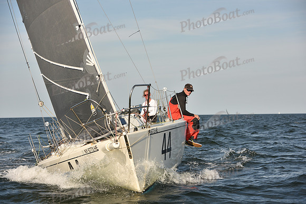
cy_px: 102
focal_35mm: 100
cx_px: 153
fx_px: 850
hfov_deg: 20.4
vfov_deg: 13.7
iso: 250
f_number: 6.3
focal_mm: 100
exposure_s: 1/640
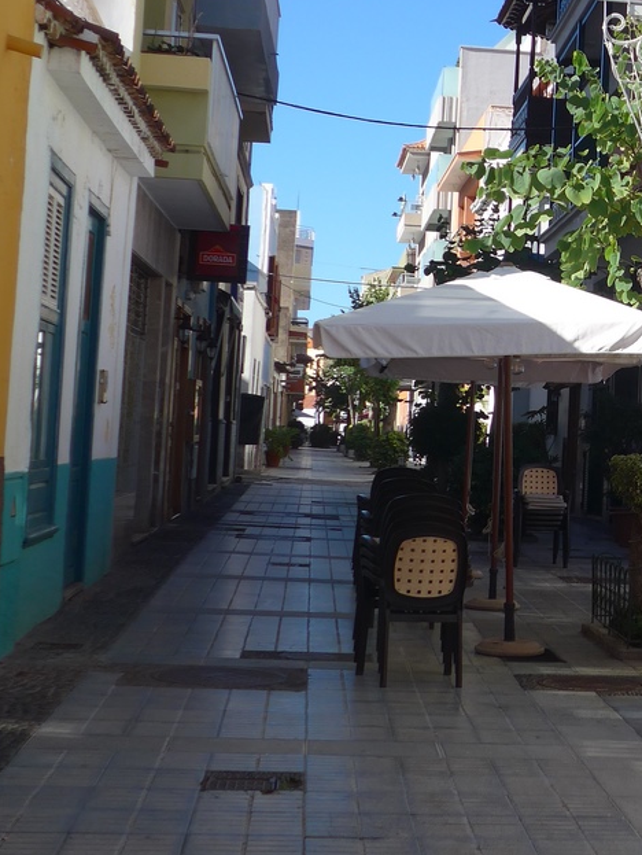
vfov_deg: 25.2
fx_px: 1902
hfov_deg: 18.6
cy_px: 307
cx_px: 652
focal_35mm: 77
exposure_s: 1/1300
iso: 80
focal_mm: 7.5
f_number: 2.8
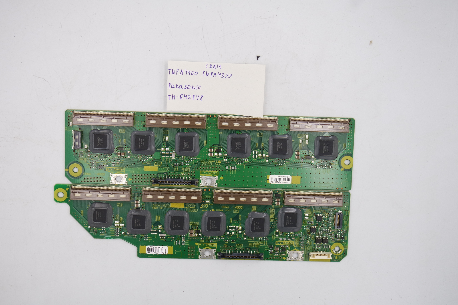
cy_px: 152
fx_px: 547
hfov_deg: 45.4
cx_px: 229
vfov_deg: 31.2
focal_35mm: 43
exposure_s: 1/100
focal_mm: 16
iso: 160
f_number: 5.6
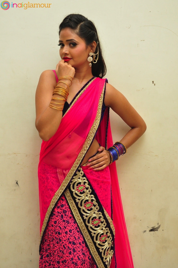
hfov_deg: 22.6
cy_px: 134
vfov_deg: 33.4
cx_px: 89
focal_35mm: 60
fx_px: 446
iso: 1600
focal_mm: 40
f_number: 7.1
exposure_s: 1/125
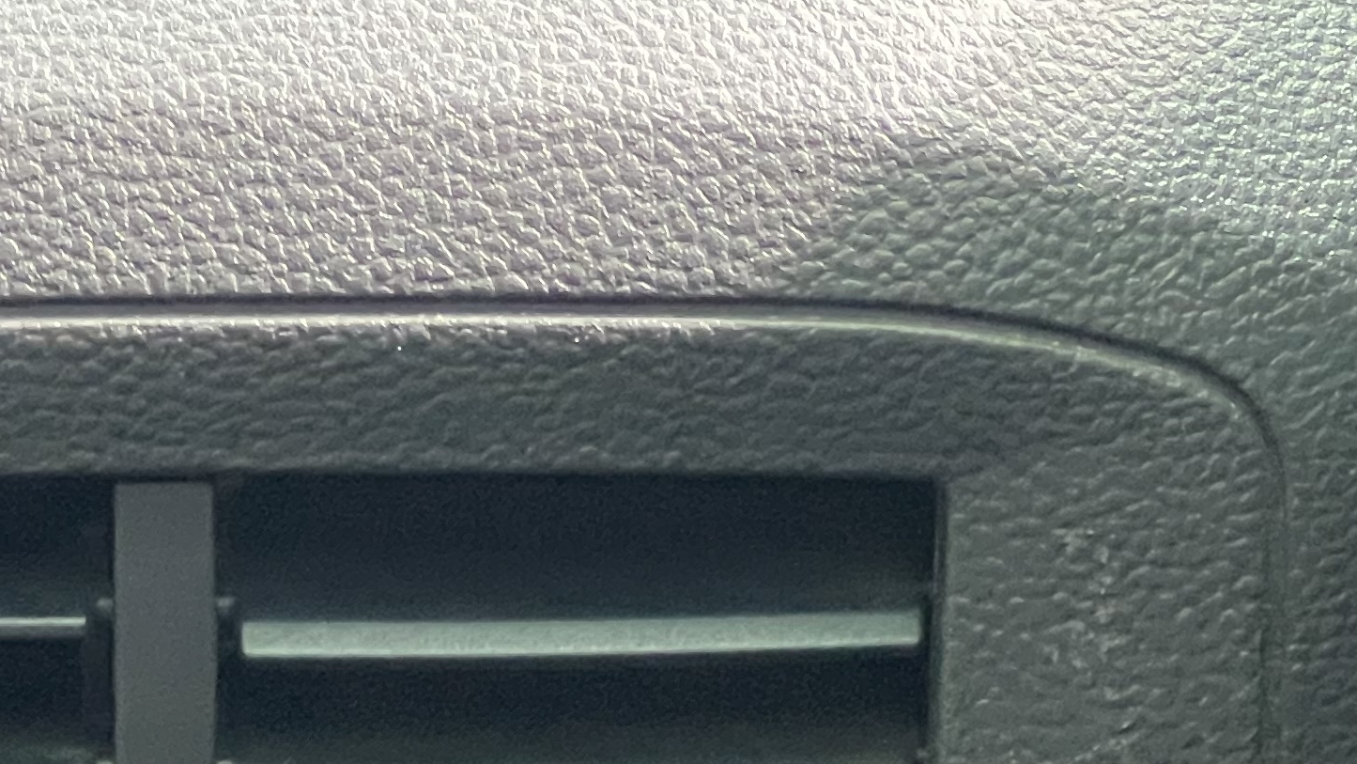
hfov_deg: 9.2
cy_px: 956
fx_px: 8420
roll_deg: +0.7
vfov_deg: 5.2
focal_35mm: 234
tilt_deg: -44.5
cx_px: 147
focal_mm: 9
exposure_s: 1/60
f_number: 2.8
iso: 500
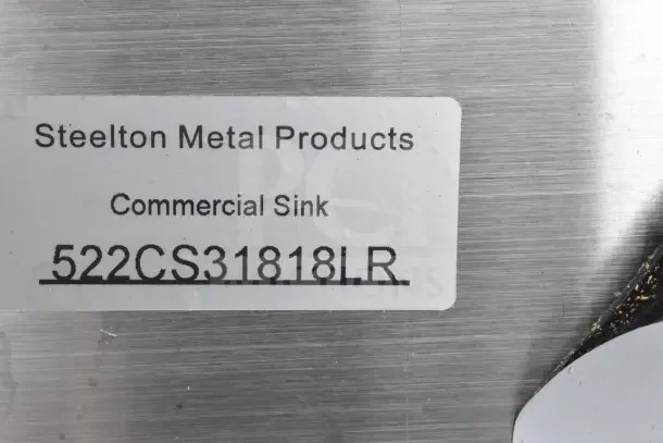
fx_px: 1520
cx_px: 332
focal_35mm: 82
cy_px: 222
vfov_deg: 16.6
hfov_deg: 24.6
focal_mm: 55
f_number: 20
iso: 6400
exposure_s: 1/1600
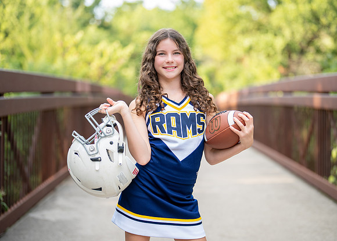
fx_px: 601
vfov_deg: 22.6
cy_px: 116
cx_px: 173
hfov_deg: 31.3
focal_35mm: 63
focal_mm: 50
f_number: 1.2
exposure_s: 1/640
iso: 160
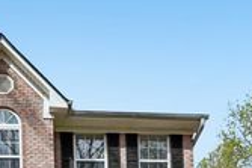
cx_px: 48
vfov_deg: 26.5
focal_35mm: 48
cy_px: 169
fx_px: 336
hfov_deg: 39.4
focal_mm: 16
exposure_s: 1/2000
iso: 100
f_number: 5
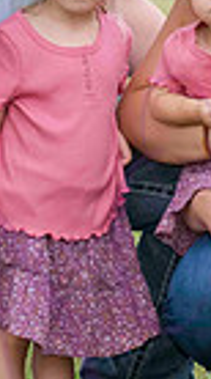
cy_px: -34
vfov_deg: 5.9
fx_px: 3683
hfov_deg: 3.3
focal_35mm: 368
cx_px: 263
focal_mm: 80
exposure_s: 1/500
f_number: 4.5
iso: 400
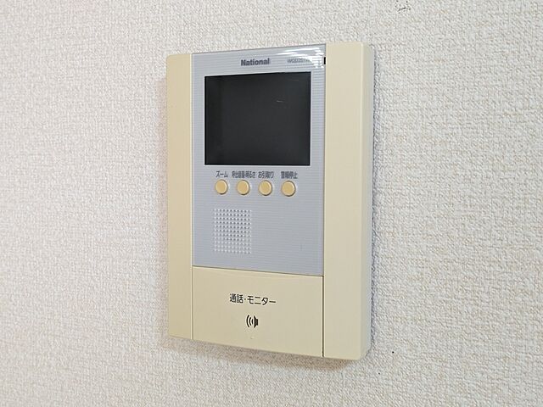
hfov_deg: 37.5
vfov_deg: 28.6
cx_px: 272
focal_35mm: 51
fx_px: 800
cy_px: 204
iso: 136
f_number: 1.89
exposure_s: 1/24
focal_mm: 5.43
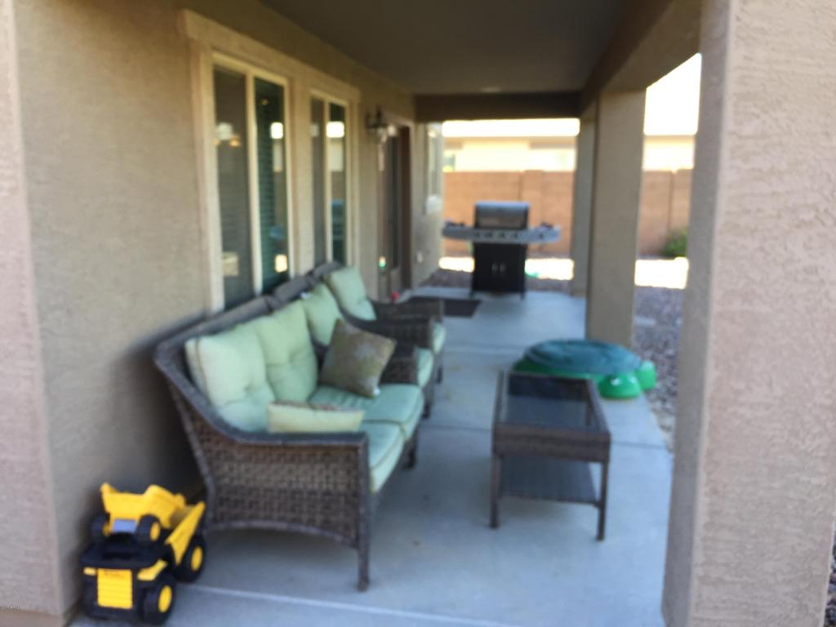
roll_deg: -0.5
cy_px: 314
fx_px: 700
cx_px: 418
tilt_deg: -8.3
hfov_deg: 61.7
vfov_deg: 48.2
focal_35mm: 29
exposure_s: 1/120
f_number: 2.2
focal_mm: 4.15
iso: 50
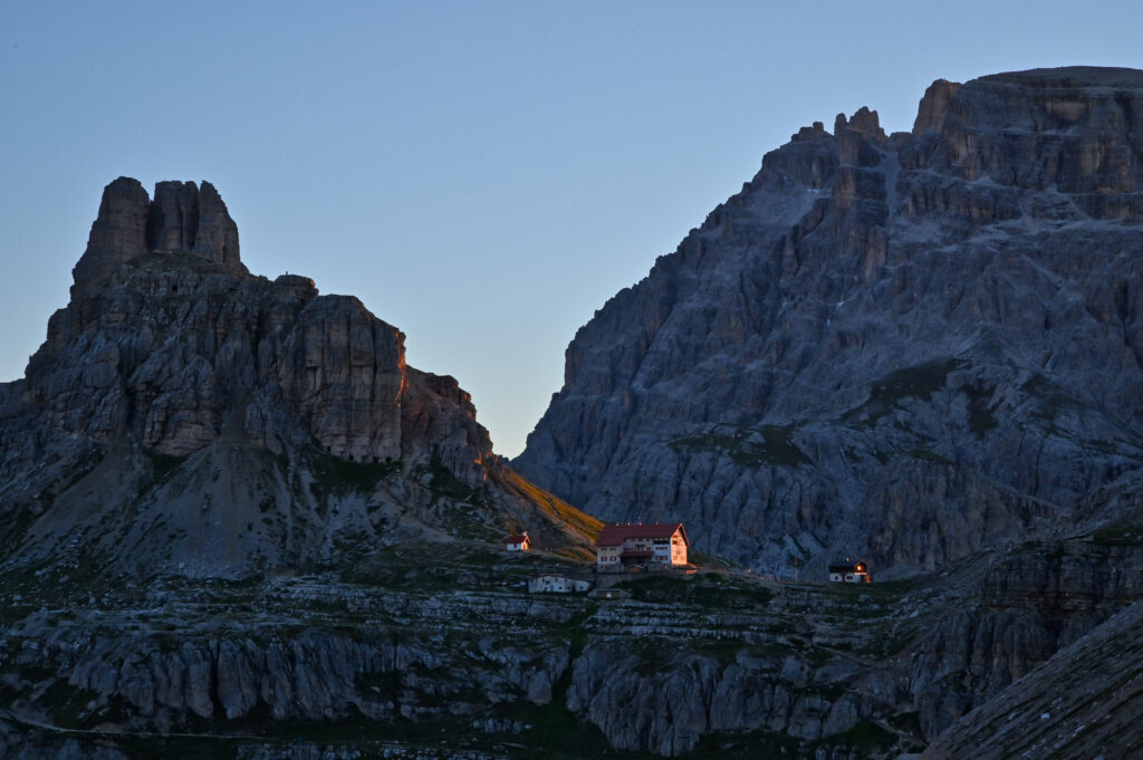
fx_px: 3331
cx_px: 572
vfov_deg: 13.0
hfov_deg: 19.5
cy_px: 380
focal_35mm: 105
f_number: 16
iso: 800
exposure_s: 1/125
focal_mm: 105
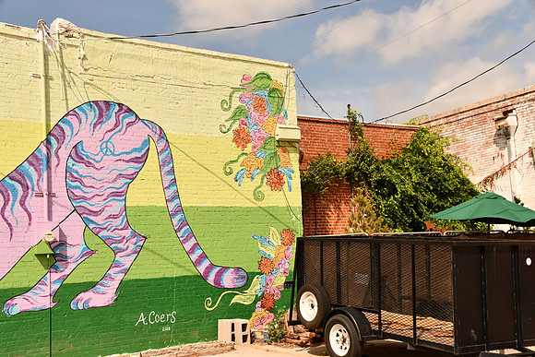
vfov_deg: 29.3
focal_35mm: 46
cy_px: 178
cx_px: 268
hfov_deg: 42.7
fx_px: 684
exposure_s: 1/160
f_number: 11
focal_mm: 31
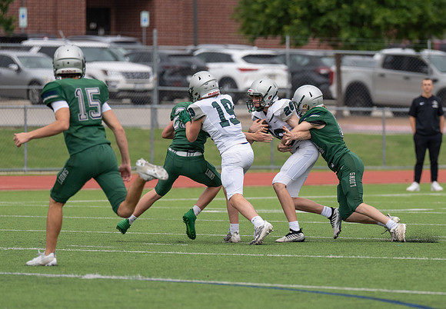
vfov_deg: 3.7
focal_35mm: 378
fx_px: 4738
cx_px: 347
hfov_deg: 5.4
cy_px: 171
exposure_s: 1/1250
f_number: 2.8
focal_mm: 200
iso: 250
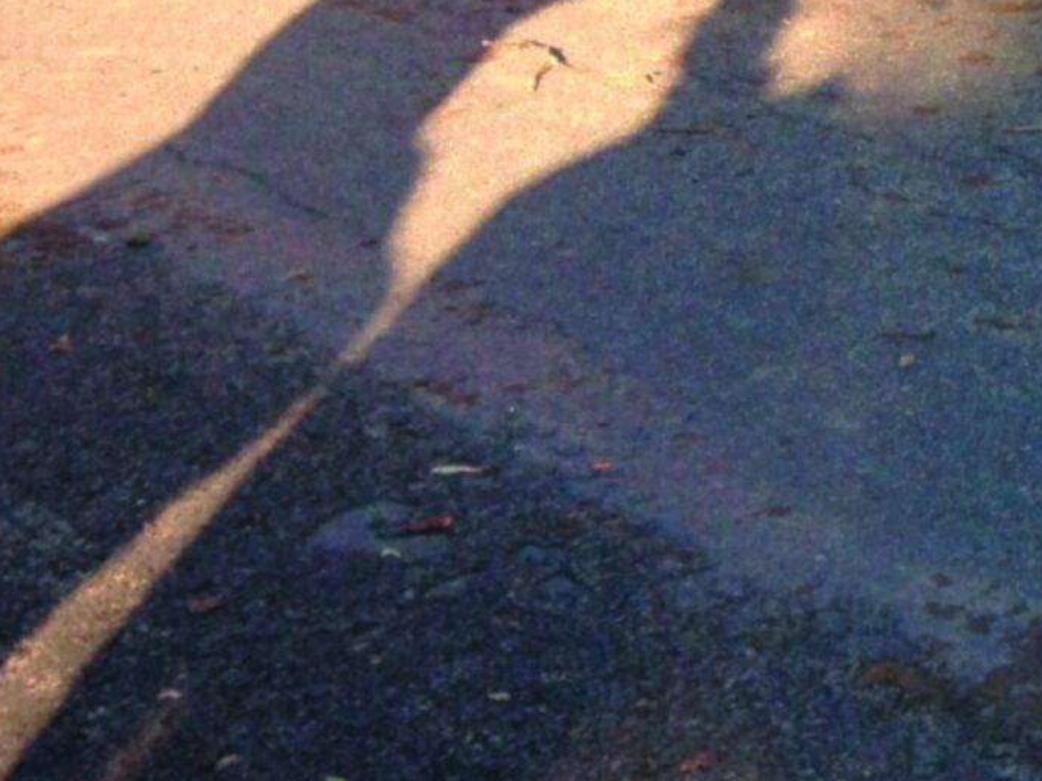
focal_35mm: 131
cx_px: 1788
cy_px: -480
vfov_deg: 10.8
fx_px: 3943
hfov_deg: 13.7
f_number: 2.4
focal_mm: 4.28
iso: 50
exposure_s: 1/211
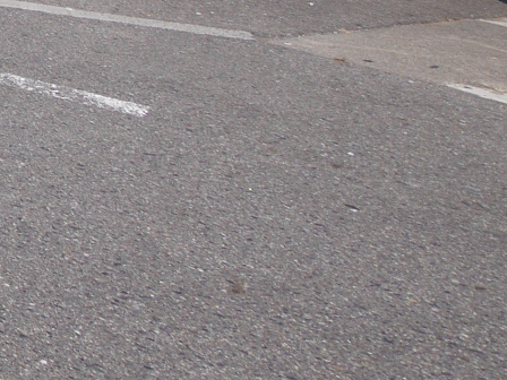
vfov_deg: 15.6
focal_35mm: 71
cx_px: -766
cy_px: -418
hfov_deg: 14.4
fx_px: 1040
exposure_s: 1/400
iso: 200
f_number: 8
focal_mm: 7
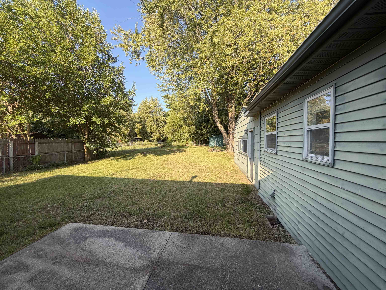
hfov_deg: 102.1
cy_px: 145
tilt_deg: -0.9
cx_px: 193
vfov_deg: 85.7
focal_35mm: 14
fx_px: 156
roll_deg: -0.2
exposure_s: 1/321
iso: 50
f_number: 2.2
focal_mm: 2.22
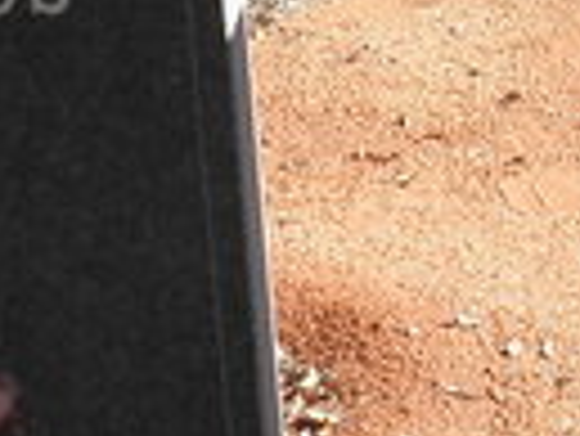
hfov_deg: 12.3
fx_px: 2700
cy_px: -31
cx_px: 351
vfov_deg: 9.2
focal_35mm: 161
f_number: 5.6
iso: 64
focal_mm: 4.6
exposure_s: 1/125
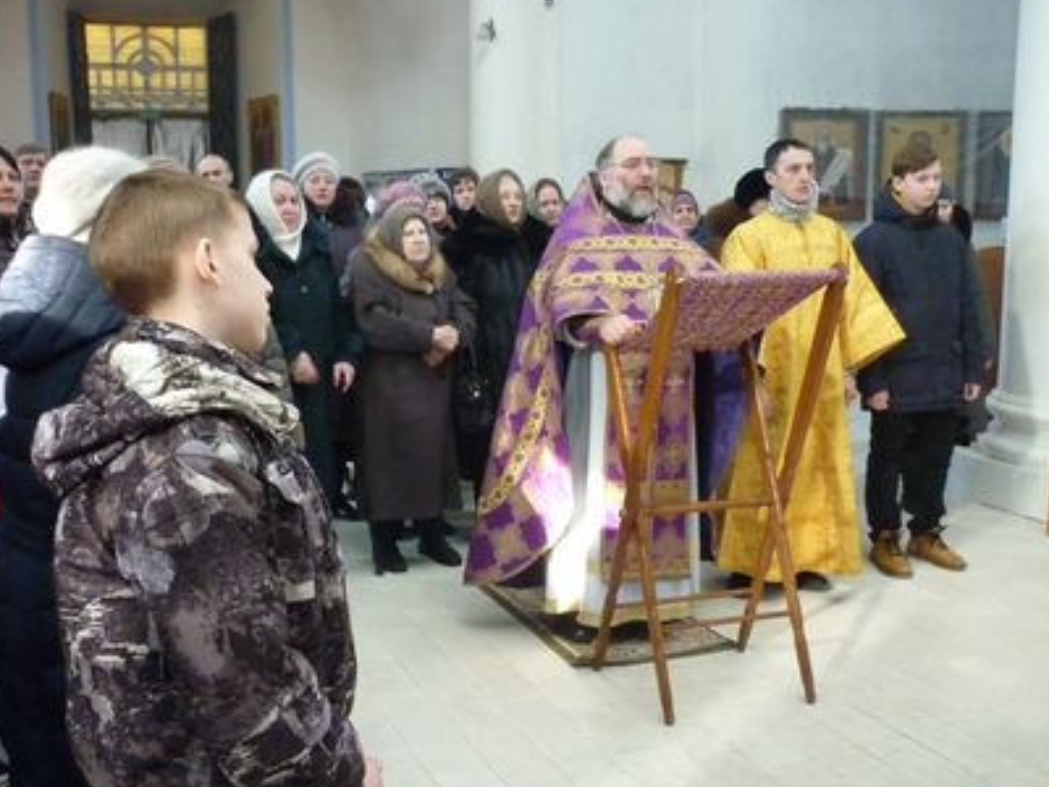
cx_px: 467
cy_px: 404
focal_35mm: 37
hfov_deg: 50.0
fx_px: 1121
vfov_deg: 38.7
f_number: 2.8
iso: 800
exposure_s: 1/30
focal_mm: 5.5
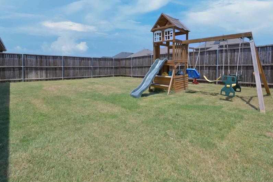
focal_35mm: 18
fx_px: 136
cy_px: 73
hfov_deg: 90.0
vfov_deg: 66.7
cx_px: 137
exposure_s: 1/500
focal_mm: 14
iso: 200
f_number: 11
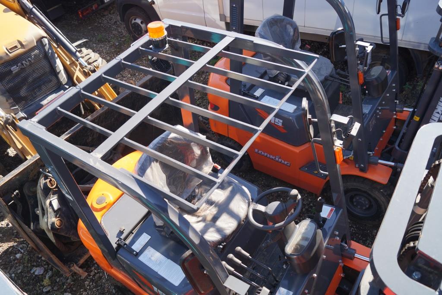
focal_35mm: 27
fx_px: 332
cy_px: 148
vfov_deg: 47.9
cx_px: 221
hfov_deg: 67.4
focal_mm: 18
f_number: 4.5
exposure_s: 1/200
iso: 100
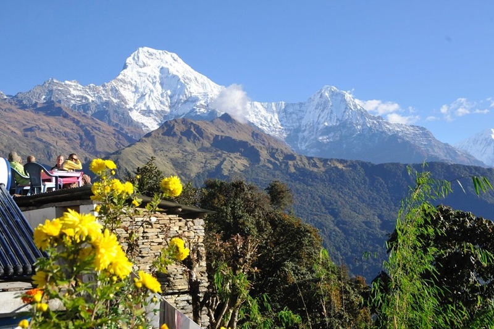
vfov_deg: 28.9
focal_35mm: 46
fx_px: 638
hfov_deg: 42.3
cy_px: 164
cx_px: 247
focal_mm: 31
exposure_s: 1/500
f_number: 11
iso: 800
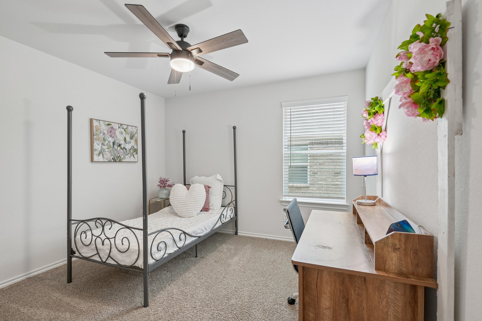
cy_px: 160
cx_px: 241
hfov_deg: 96.7
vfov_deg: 73.7
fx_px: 214
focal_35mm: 16
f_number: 8
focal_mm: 16
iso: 400
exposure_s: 1/15
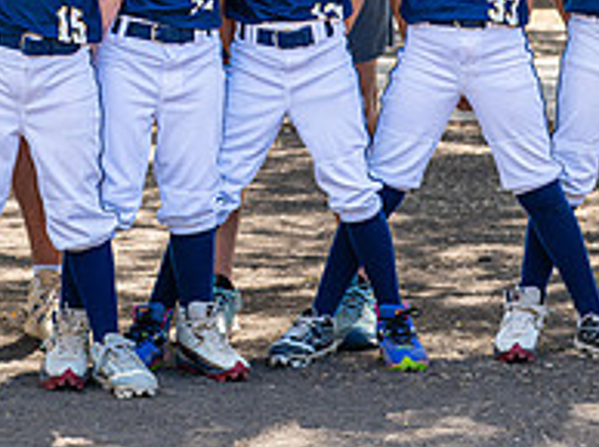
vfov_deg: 8.4
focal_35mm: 175
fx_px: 3024
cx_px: 43
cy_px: -7
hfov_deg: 11.2
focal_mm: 50
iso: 100
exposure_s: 1/250
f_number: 3.5
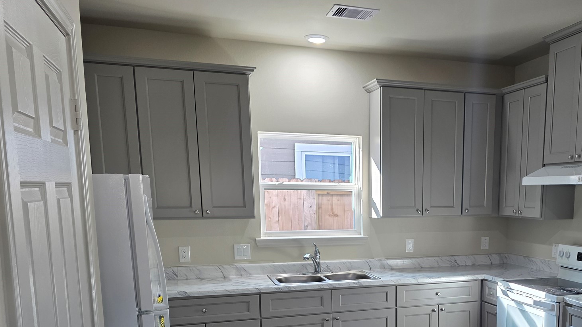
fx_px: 540
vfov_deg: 32.5
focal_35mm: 35
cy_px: 277
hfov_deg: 55.3
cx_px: 395
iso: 125
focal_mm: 6.3
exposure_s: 1/120
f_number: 1.7
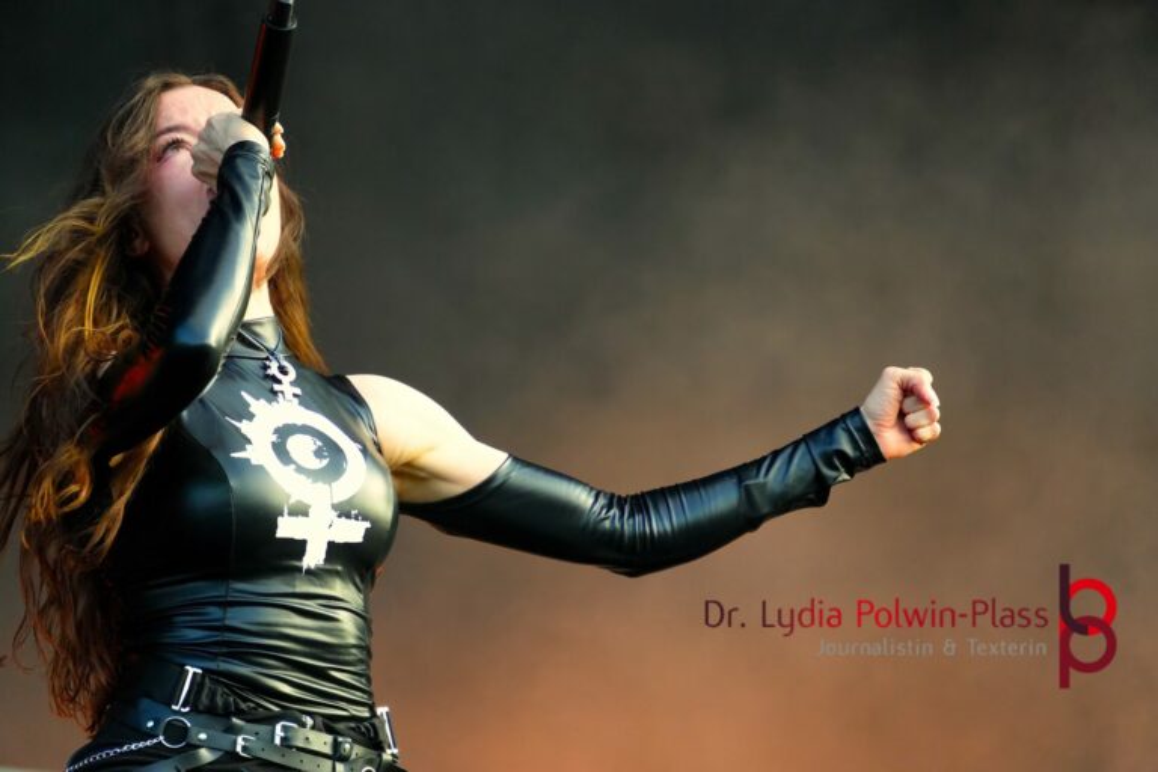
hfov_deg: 8.0
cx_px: 579
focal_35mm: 256
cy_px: 386
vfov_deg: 5.4
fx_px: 8250
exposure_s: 1/320
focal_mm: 171
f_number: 6.3
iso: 1250
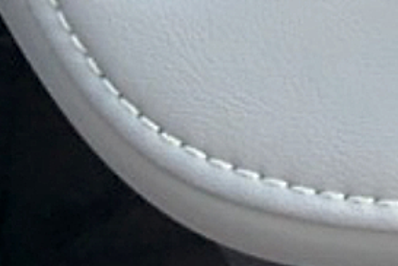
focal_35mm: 183
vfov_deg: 7.0
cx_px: 1099
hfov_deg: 9.4
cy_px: -411
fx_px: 2023
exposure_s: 1/60
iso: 20
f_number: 1.8
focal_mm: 3
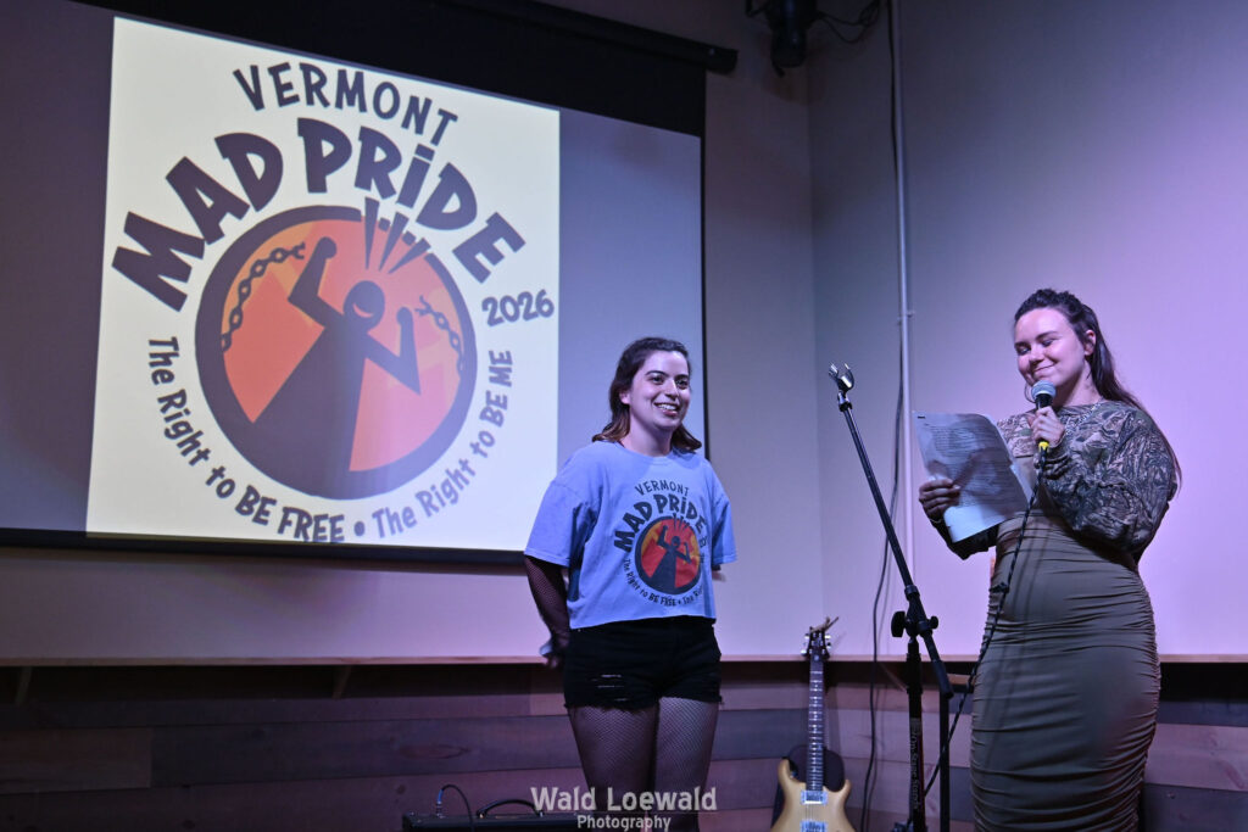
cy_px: 416
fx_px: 1456
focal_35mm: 42
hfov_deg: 46.4
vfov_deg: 31.9
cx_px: 624
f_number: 3.5
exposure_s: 1/100
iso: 1000
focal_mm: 28
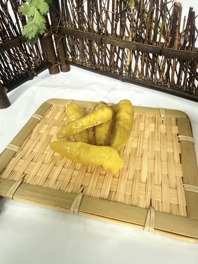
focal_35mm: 24
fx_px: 183
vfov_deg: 71.6
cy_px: 132
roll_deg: +1.8
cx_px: 99
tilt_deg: -36.9
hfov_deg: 56.8
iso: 160
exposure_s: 1/99
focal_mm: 2.22
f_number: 2.2
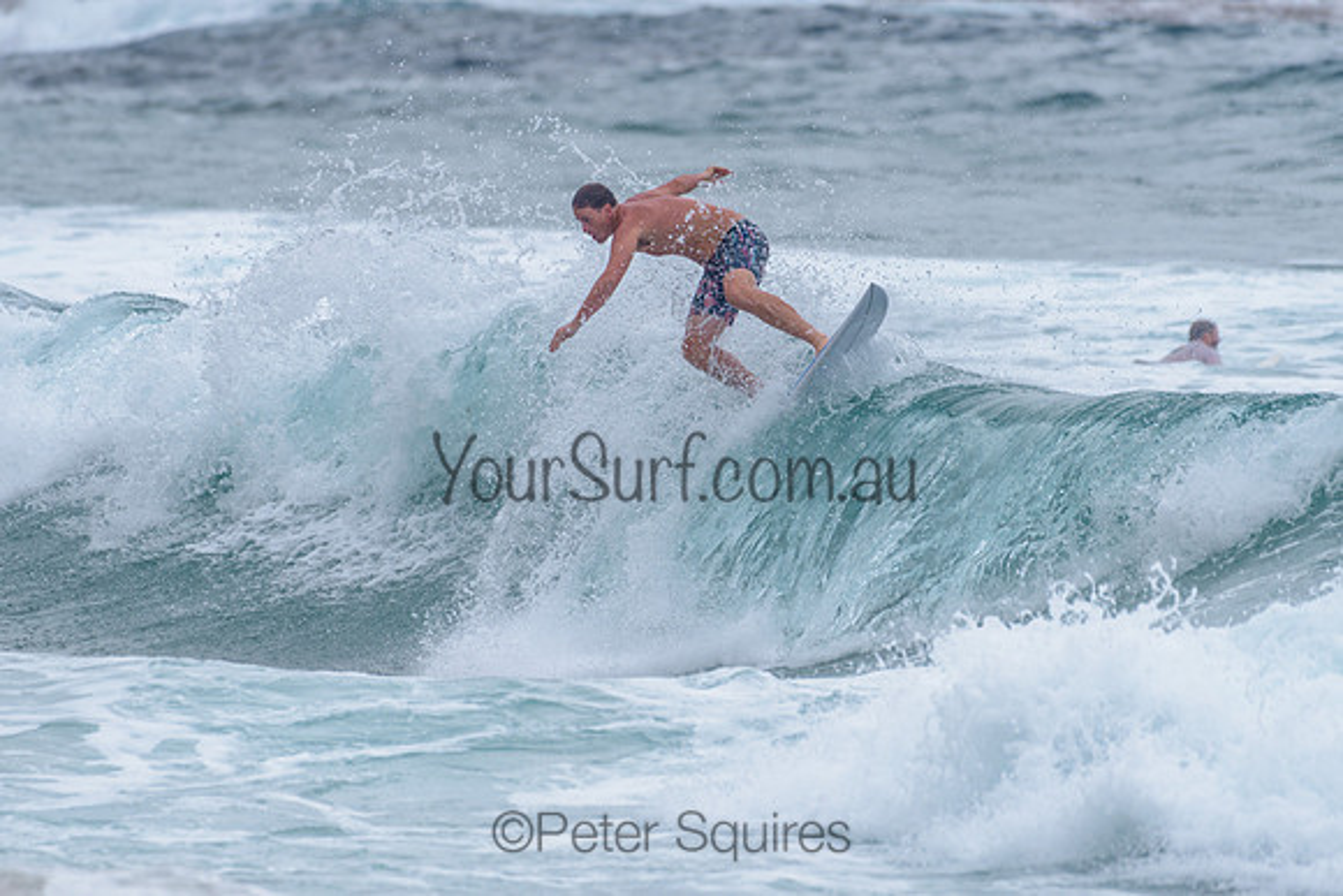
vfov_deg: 2.2
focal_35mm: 613
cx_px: 707
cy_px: 365
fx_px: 22866
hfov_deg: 3.4
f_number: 5.6
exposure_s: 1/2000
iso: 125
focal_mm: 500
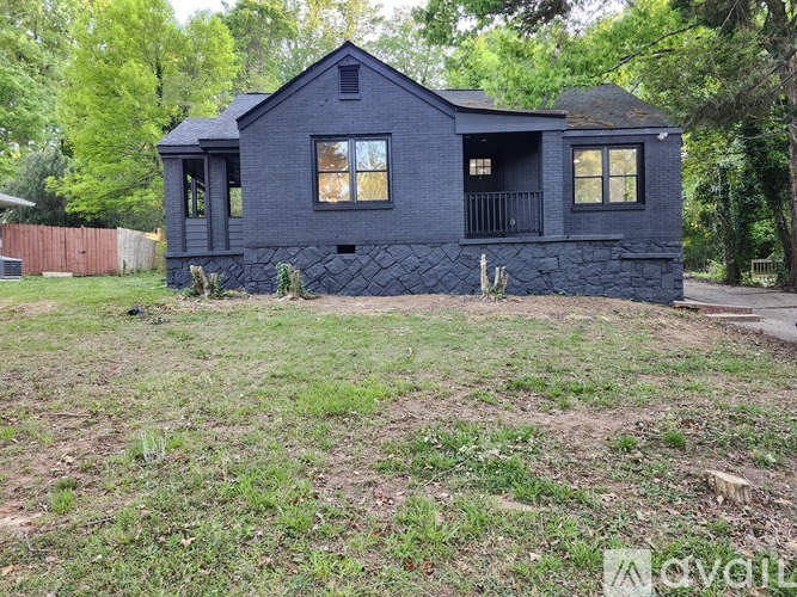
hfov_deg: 73.9
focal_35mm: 23
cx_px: 398
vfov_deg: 58.9
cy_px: 298
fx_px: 529
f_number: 1.8
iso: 200
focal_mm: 5.54
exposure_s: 1/120
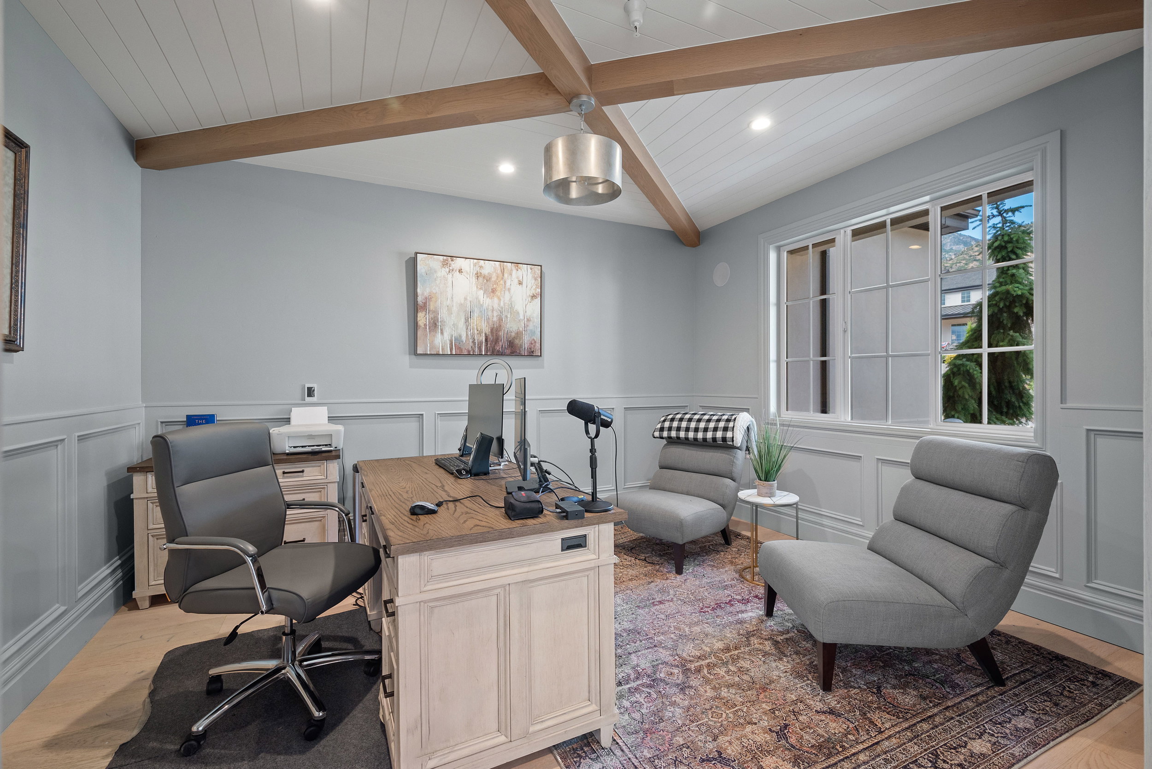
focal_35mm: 16
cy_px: 384
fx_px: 496
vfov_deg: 75.6
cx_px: 576
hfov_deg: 98.5
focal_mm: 15.5
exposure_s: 1
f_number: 8
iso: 500
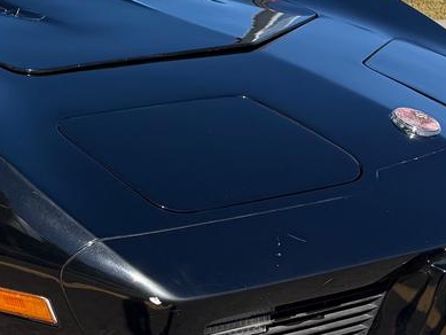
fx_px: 1018
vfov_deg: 18.2
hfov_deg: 22.9
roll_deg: +2.8
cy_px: 7
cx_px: -70
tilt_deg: -5.9
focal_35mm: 79
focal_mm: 6.76
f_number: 1.78
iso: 80
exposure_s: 1/3425
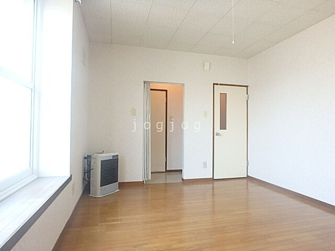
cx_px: 168
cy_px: 126
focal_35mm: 21
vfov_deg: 63.4
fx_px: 203
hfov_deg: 79.0
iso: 200
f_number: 3.5
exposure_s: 1/30
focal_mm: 3.7
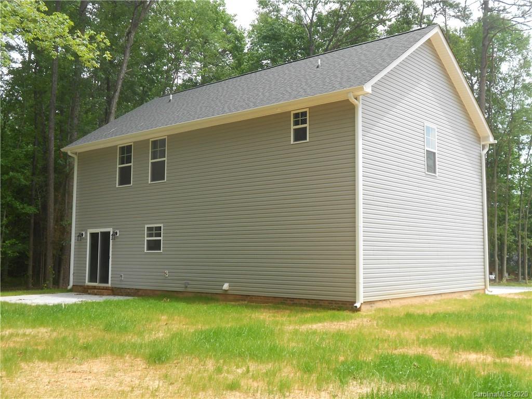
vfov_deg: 38.7
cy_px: 200
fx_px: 569
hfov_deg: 50.1
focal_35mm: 37
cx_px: 266
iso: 80
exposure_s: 1/320
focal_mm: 6.7
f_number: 3.9
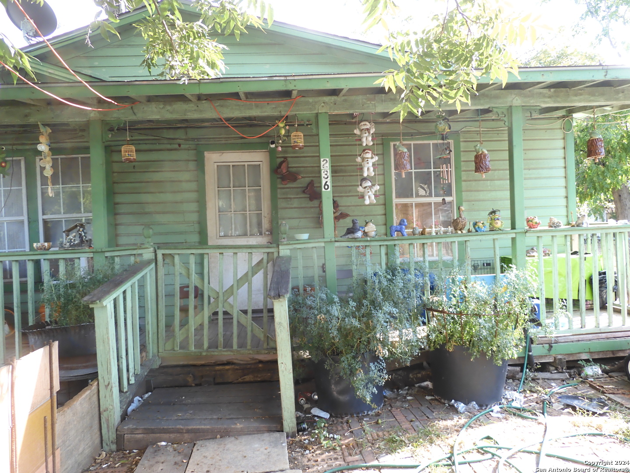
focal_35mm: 24
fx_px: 437
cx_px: 315
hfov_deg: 71.6
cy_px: 236
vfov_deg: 56.8
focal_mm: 4.3
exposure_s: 1/80
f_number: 3.4
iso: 100
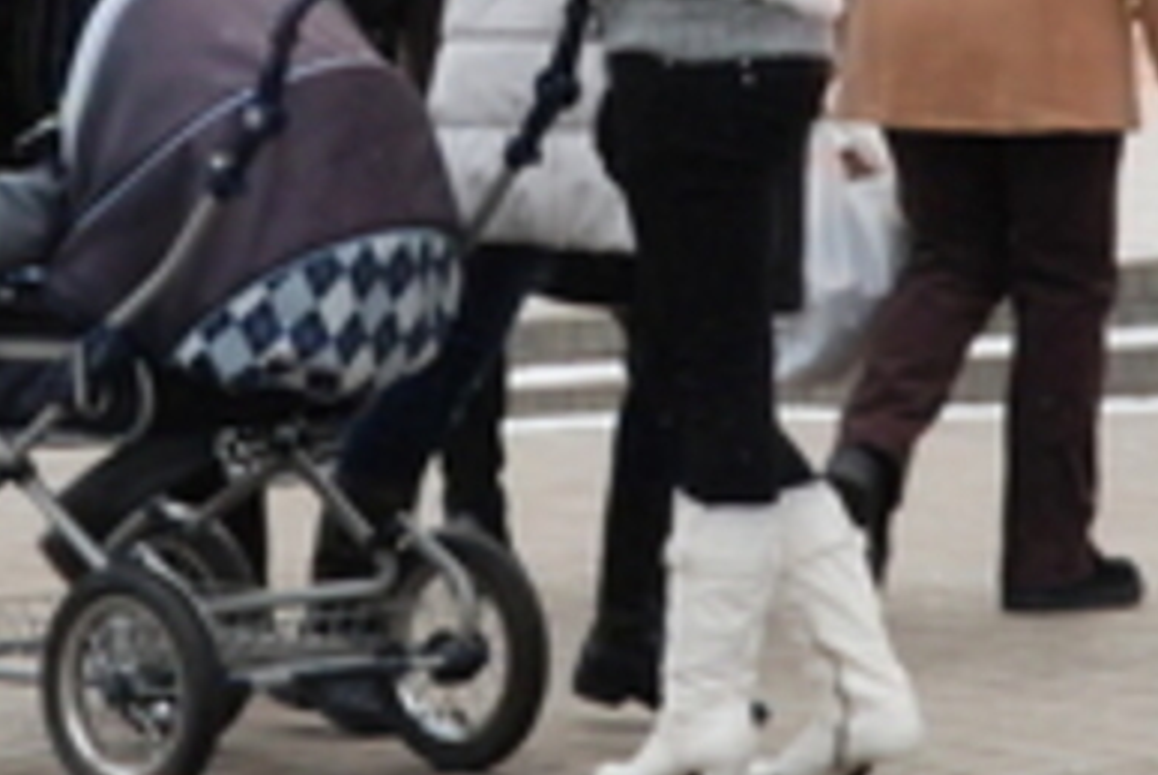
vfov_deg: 2.8
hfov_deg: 4.2
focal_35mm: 496
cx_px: 428
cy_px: -6
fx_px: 15972
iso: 1000
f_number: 11
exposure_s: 1/180
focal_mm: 100
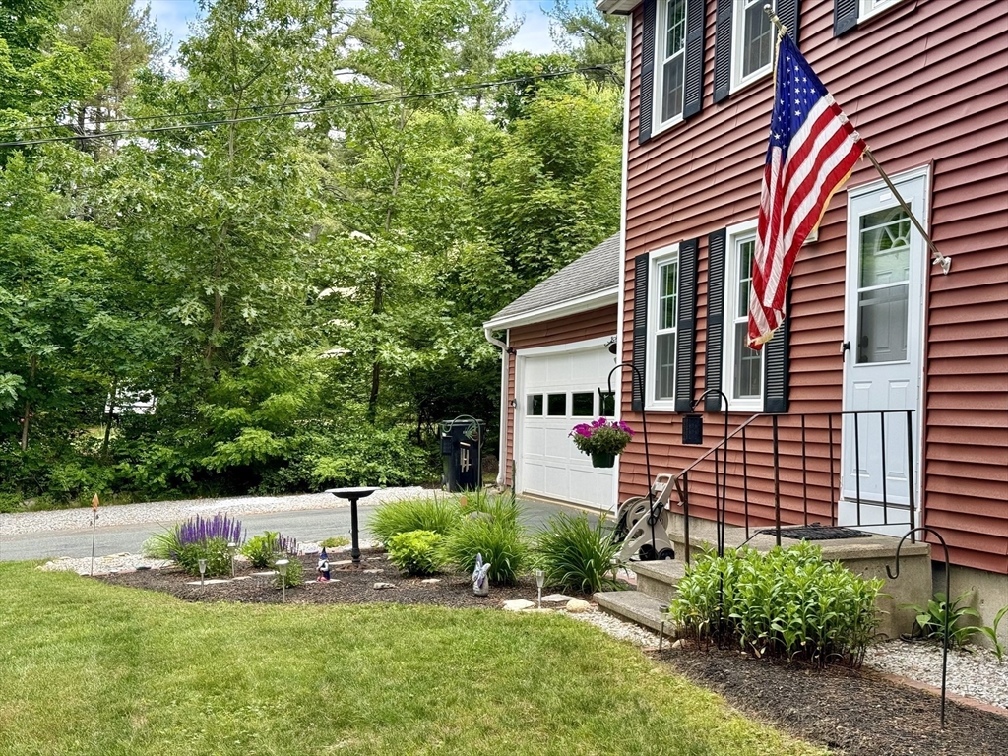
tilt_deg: +1.1
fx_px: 1398
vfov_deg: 30.3
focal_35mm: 48
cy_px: 378
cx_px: 504
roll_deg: -1.4
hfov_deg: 39.7
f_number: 1.78
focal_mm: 6.76
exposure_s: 1/593
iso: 64
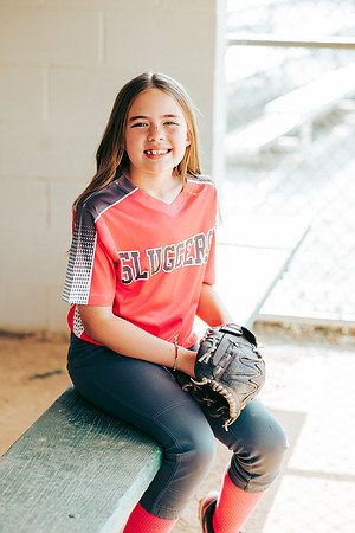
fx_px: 1257
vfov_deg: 23.9
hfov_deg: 16.1
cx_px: 178
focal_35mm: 85
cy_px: 266
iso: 160
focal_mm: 85
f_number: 2.8
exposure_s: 1/320
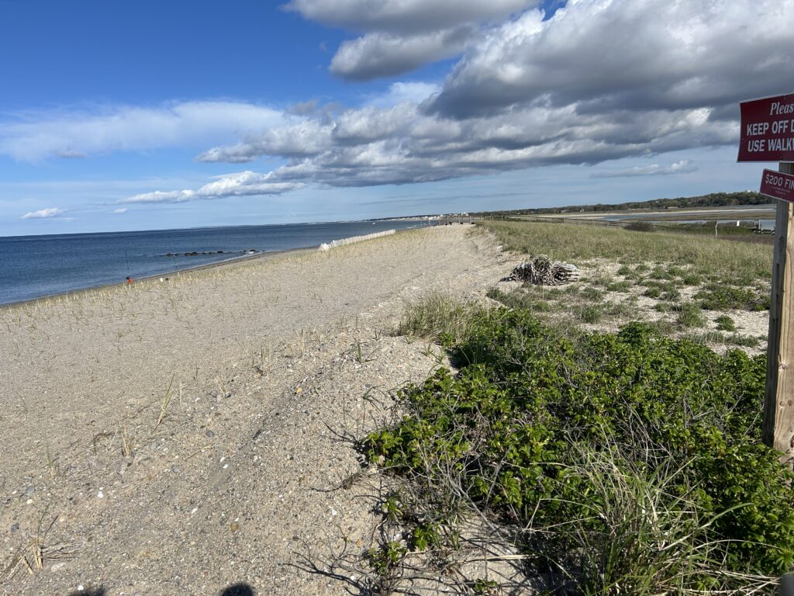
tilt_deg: -7.7
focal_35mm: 26
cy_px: 298
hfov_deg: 67.3
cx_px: 397
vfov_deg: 53.1
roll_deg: +2.9
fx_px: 596
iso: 50
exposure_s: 1/6993
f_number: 1.5
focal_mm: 5.7
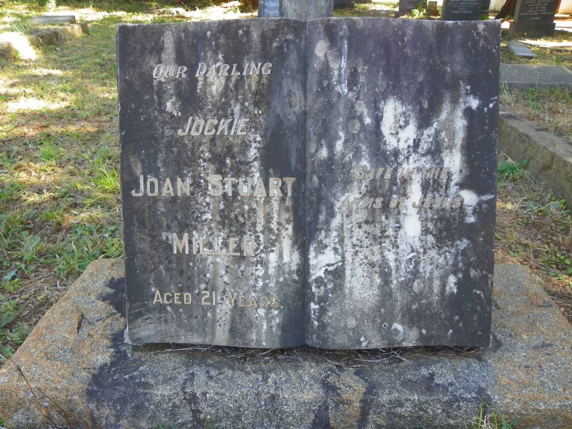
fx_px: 479
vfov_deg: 48.2
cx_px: 286
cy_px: 214
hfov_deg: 61.7
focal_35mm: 29
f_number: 2.8
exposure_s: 1/30
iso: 64
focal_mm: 5.2
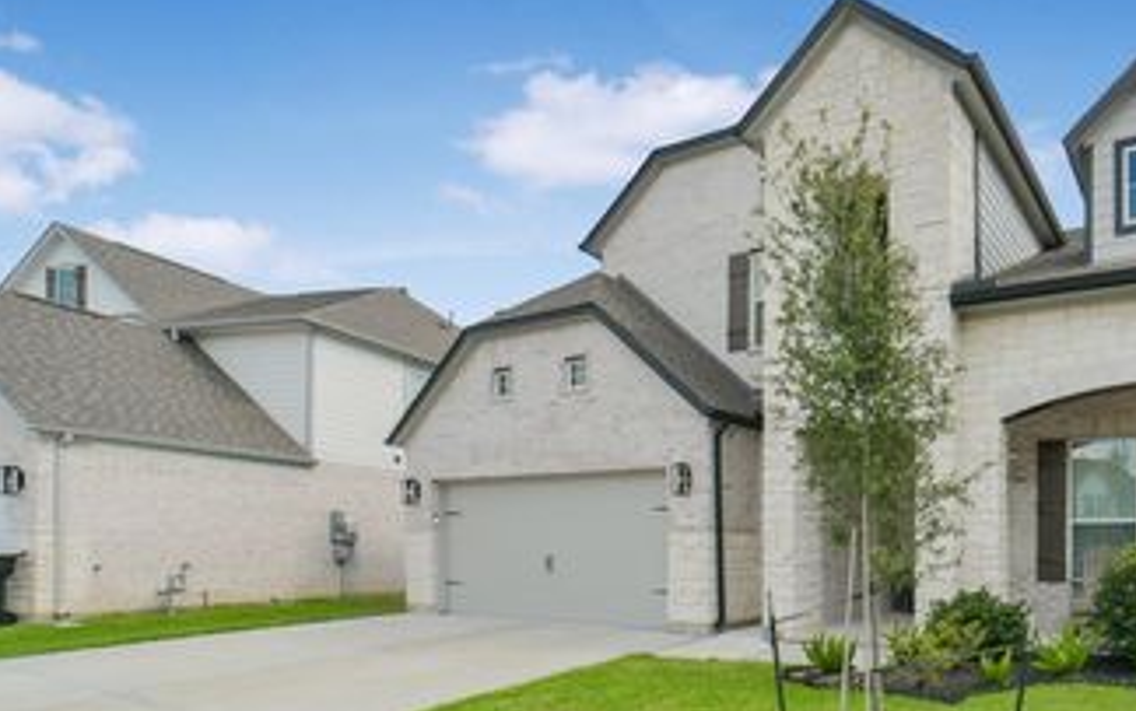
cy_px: 461
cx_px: 810
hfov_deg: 75.5
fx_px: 682
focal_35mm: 22
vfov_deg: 54.3
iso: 500
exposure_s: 1/500
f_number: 11
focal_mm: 14
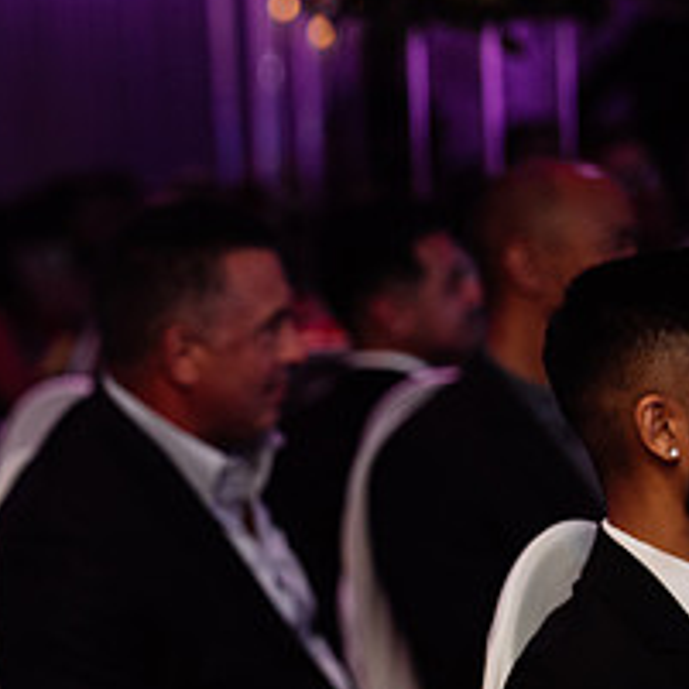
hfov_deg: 6.7
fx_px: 5787
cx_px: -261
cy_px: 636
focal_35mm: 257
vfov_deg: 6.8
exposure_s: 1/200
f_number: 3.5
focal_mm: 105
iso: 1600
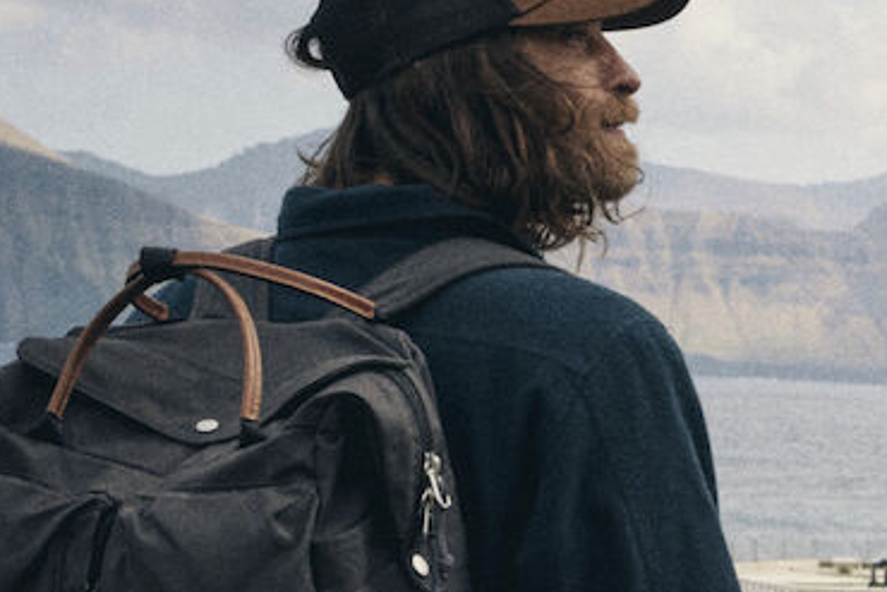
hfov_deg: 12.5
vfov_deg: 8.6
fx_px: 3866
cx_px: 1309
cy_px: 887
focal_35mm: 157
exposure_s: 1/1000
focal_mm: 38.7
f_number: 8
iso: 250
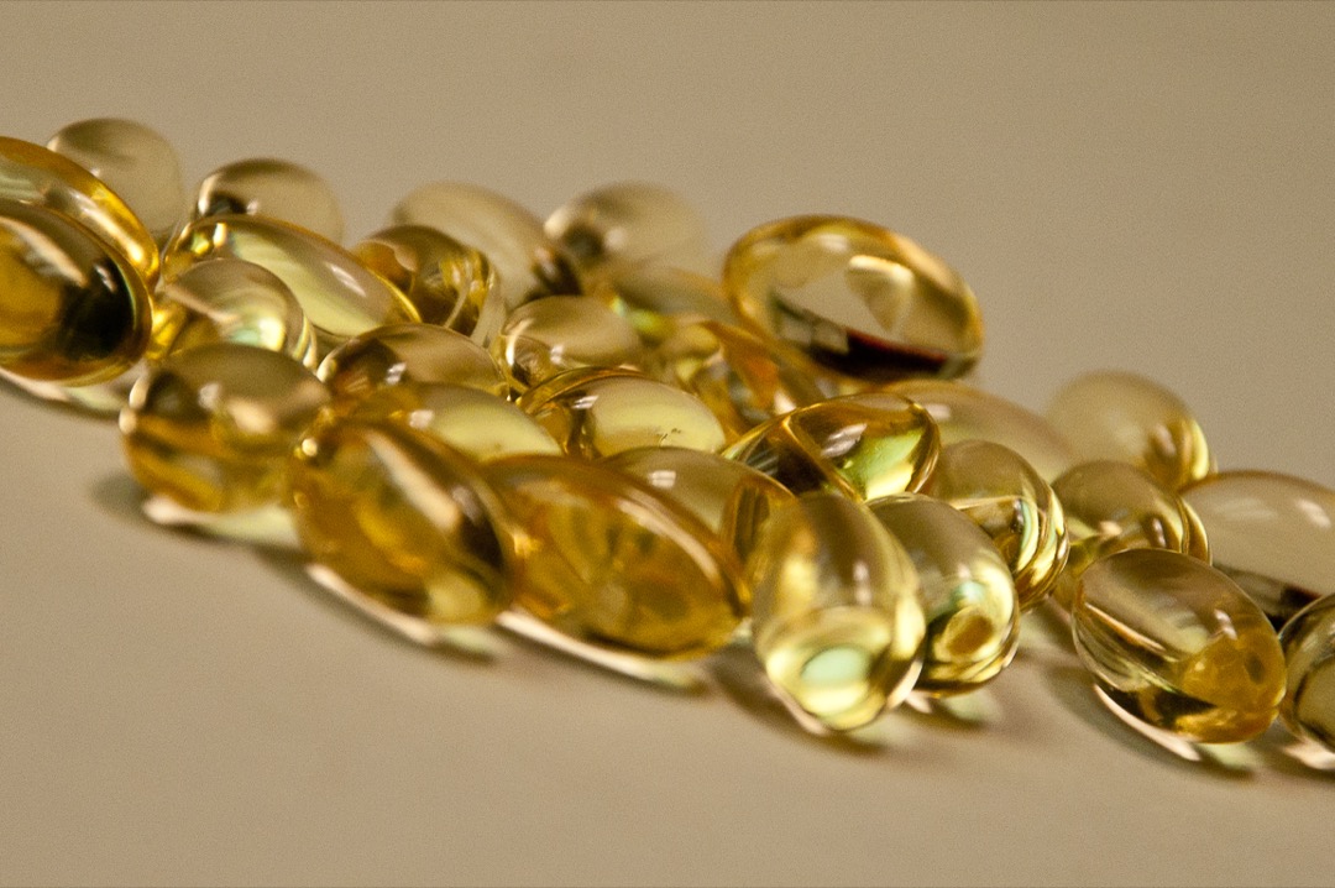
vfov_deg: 8.7
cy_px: 444
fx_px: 5835
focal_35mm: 158
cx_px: 668
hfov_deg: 13.1
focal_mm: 105
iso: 800
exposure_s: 1/60
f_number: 5.6
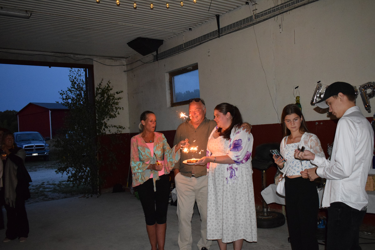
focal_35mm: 33
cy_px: 125
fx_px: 344
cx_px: 188
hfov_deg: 57.2
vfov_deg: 40.0
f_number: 3.8
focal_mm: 22
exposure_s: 1/60
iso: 3200
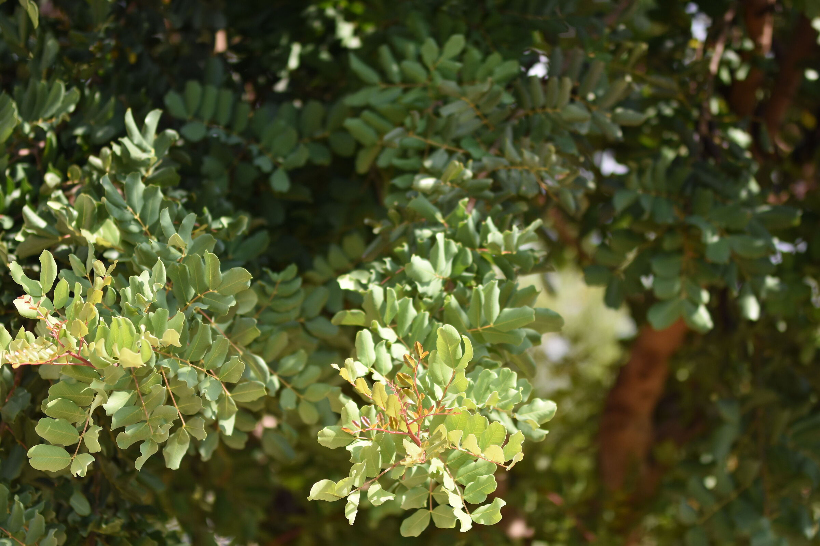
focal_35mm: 128
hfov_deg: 16.1
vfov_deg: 10.8
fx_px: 2904
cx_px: 410
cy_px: 273
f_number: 1.4
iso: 250
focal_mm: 85
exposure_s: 1/8000
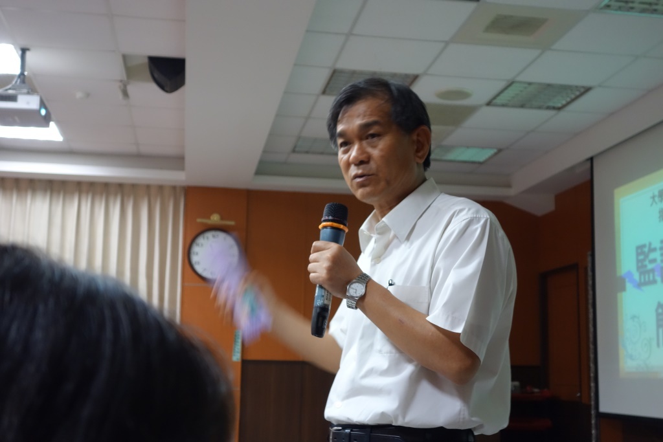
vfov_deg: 26.5
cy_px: 221
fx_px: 939
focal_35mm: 51
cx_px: 332
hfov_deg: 38.9
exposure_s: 1/30
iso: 800
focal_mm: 18.88
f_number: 3.2
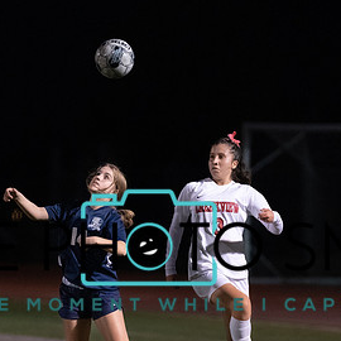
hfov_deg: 2.5
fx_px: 7668
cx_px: 100
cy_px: 270
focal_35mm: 688
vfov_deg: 2.5
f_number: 2.8
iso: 5000
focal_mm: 200
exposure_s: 1/1000
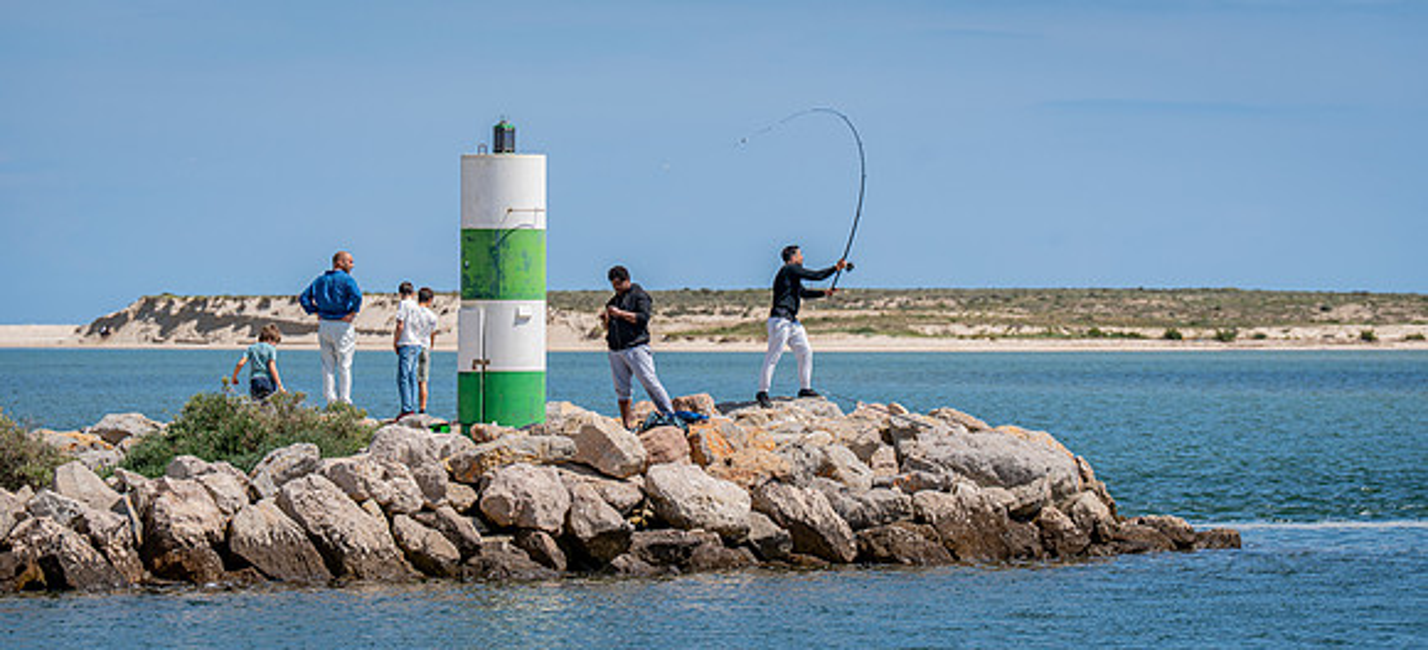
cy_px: 236
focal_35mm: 224
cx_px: 720
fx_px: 8118
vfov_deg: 4.6
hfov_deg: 10.1
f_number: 6.3
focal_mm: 200
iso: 100
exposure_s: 1/1000
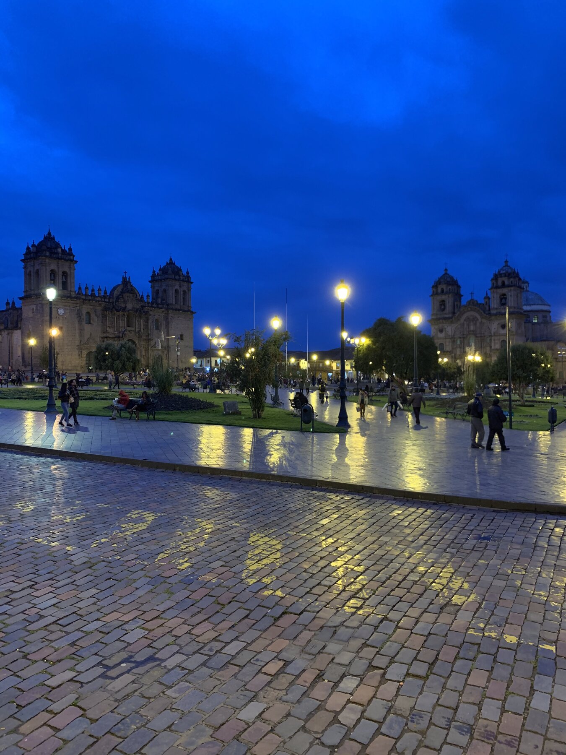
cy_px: 378
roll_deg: +1.1
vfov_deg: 67.3
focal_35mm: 26
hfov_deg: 53.1
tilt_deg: +0.6
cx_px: 283
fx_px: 567
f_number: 1.8
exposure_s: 1/40
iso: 400
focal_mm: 4.25
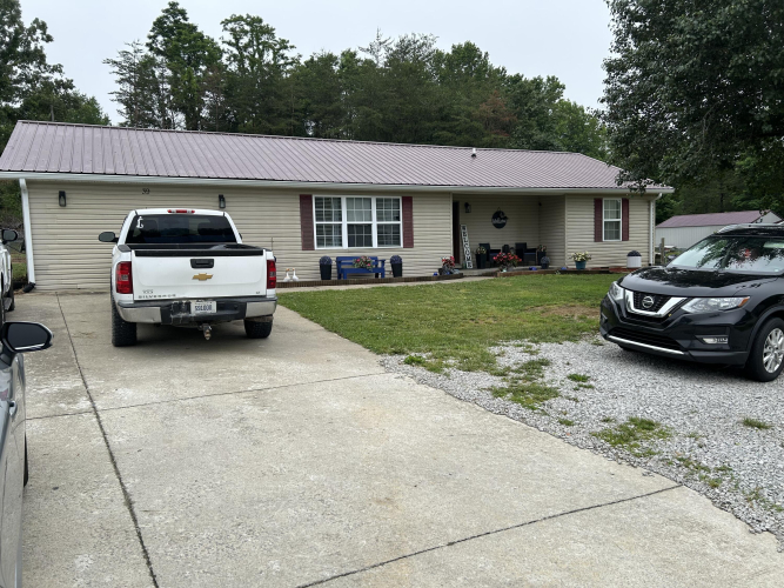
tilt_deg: -4.3
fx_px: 589
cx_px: 392
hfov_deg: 67.3
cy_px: 294
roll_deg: +1.2
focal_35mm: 26
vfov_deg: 53.0
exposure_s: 1/391
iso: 50
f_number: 1.5
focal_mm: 5.7
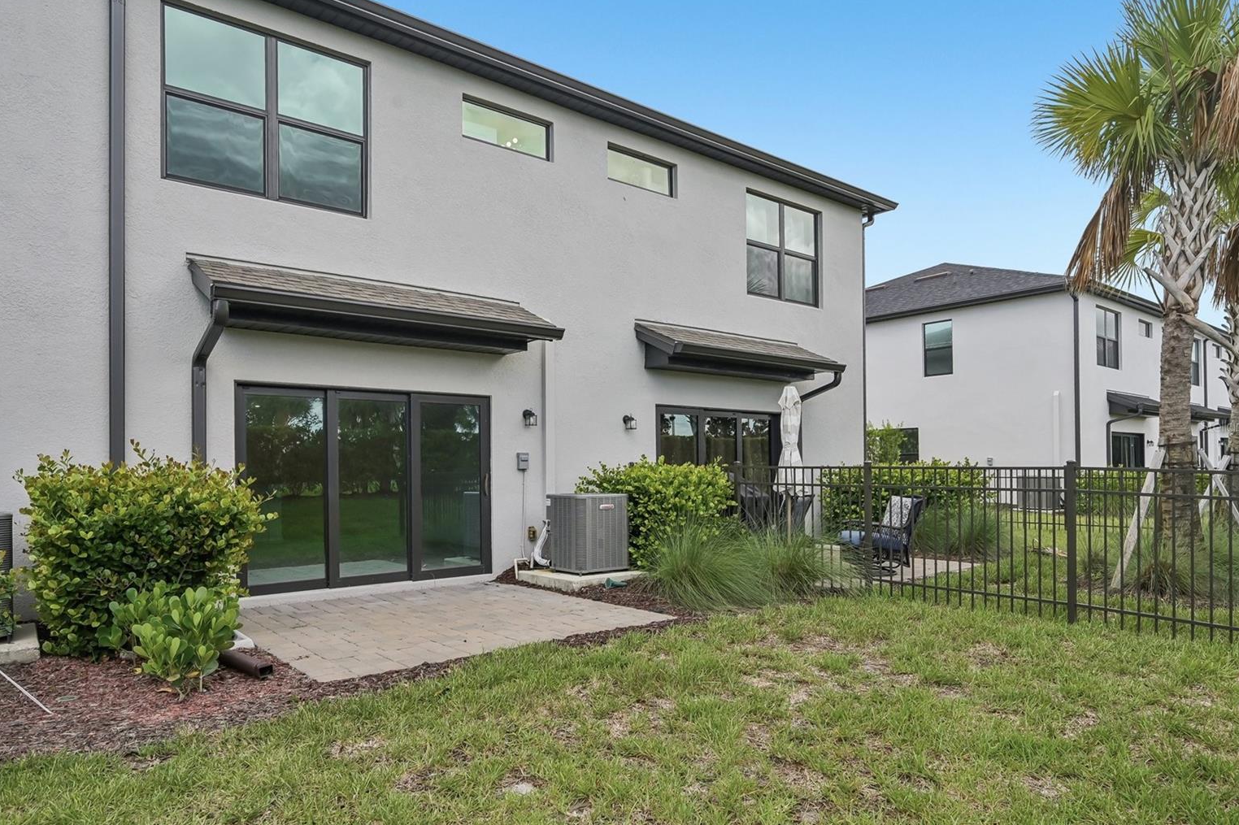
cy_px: 426
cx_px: 622
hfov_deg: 79.8
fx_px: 741
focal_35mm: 22
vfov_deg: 58.2
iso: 400
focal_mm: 20.5
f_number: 8
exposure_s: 1/500
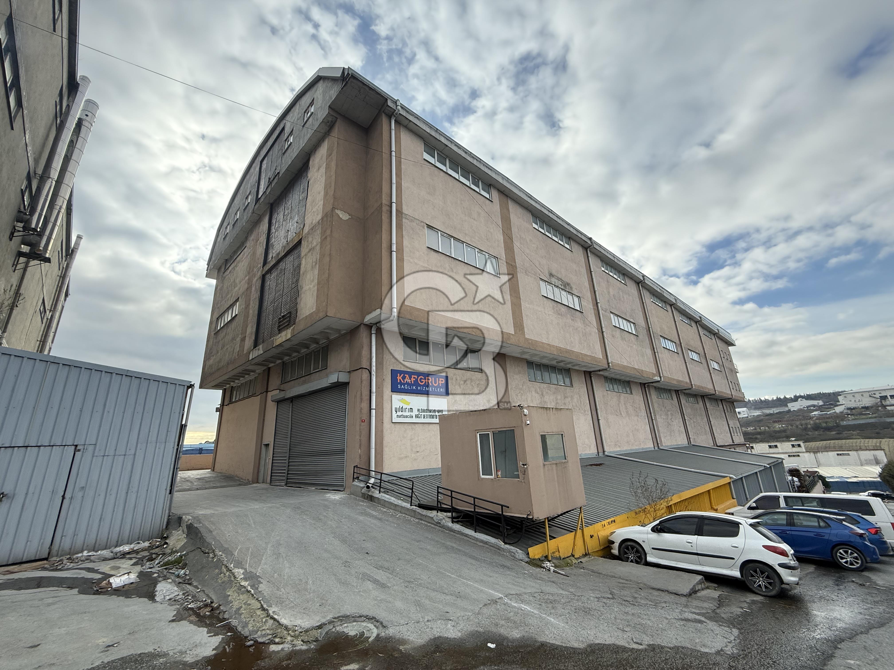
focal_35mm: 14
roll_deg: +2.3
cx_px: 447
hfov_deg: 102.1
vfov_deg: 85.7
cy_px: 335
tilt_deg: +17.9
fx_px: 362
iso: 64
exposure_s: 1/709
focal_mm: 2.22
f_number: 2.2
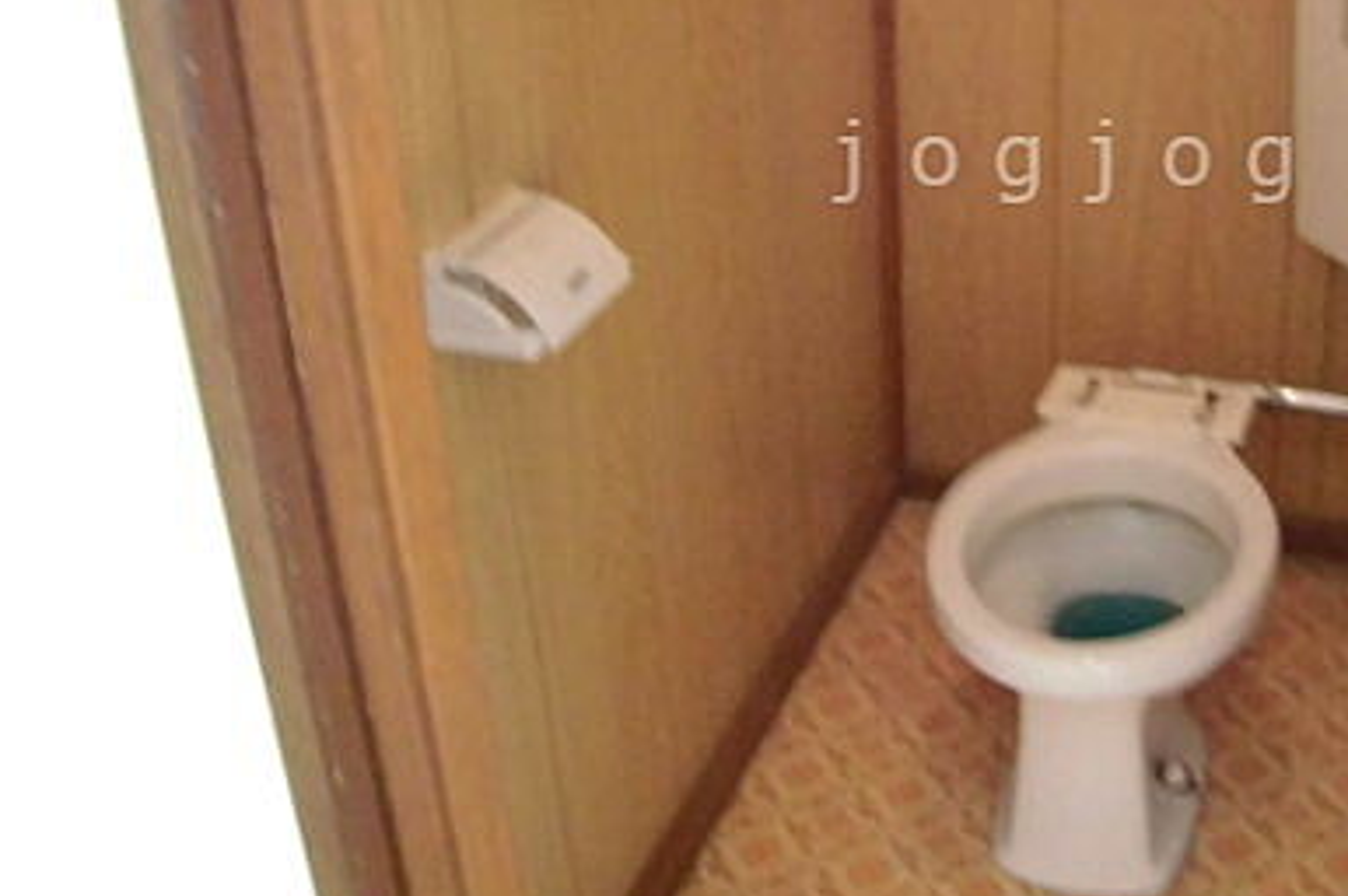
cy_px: 161
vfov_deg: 29.1
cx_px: 1071
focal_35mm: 45
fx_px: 1684
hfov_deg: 41.8
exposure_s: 1/15
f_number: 2.8
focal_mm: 4.7
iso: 800
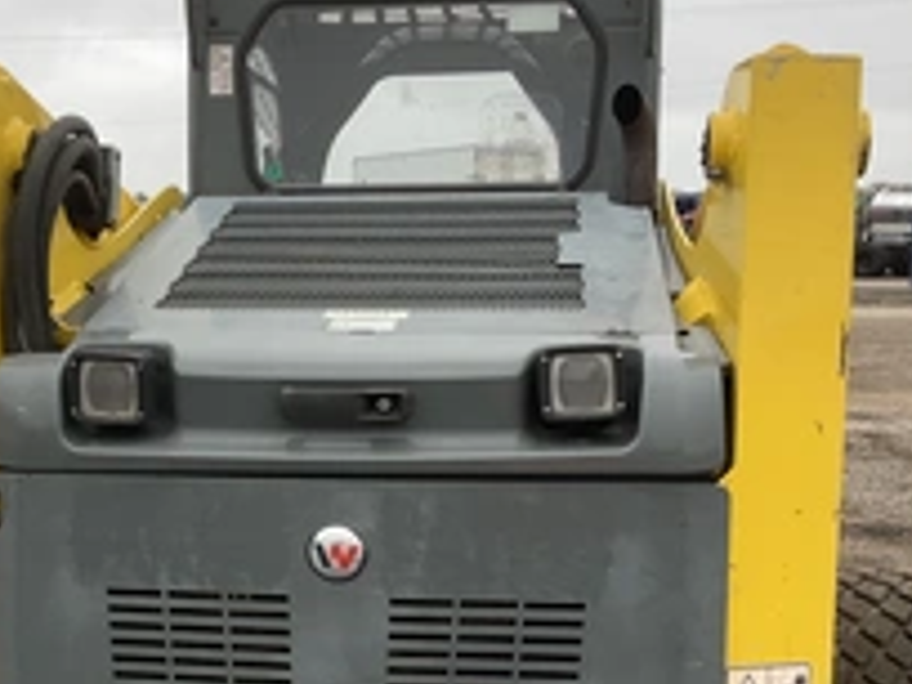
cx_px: 335
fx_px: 1502
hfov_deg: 33.6
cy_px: 519
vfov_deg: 25.3
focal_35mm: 57
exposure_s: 1/122
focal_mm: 3
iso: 32
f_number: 1.8
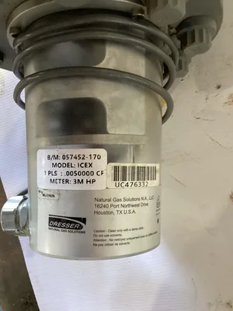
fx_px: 278
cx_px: 116
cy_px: 156
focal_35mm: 31
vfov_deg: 58.4
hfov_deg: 45.4
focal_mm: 3.3
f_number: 2.4
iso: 320
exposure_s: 1/40
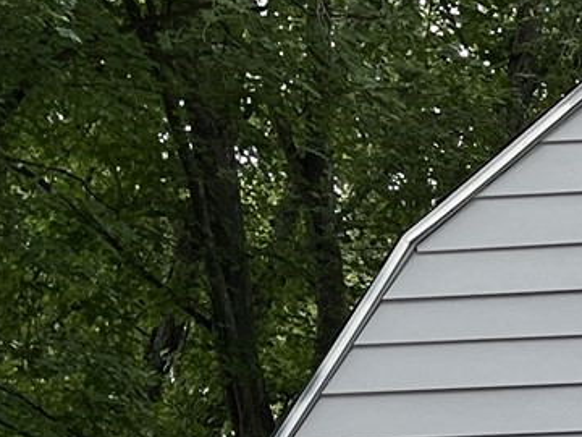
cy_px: 1052
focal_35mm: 148
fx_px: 2488
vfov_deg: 9.0
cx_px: 1052
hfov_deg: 12.2
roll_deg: +1.6
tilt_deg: -3.1
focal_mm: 5.1
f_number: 1.6
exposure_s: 1/316
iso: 50
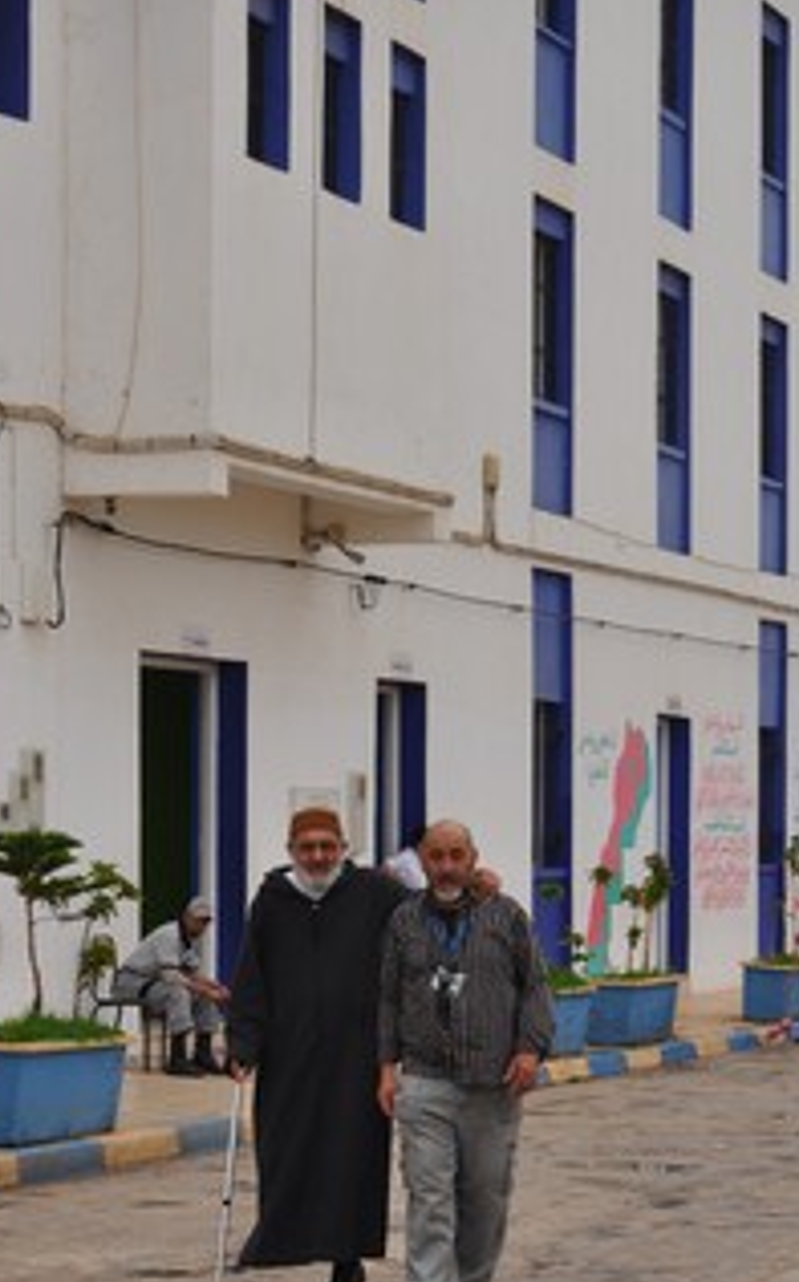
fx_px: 4179
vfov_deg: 17.4
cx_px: 351
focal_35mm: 120
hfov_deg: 10.9
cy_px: 893
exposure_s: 1/320
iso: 200
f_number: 9
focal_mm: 55
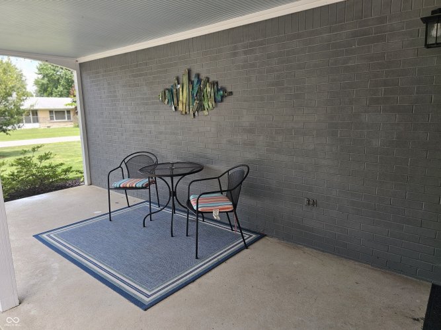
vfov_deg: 58.9
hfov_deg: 73.9
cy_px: 165
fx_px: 293
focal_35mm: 23
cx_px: 220
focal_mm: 6.3
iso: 16
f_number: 1.7
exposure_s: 1/120
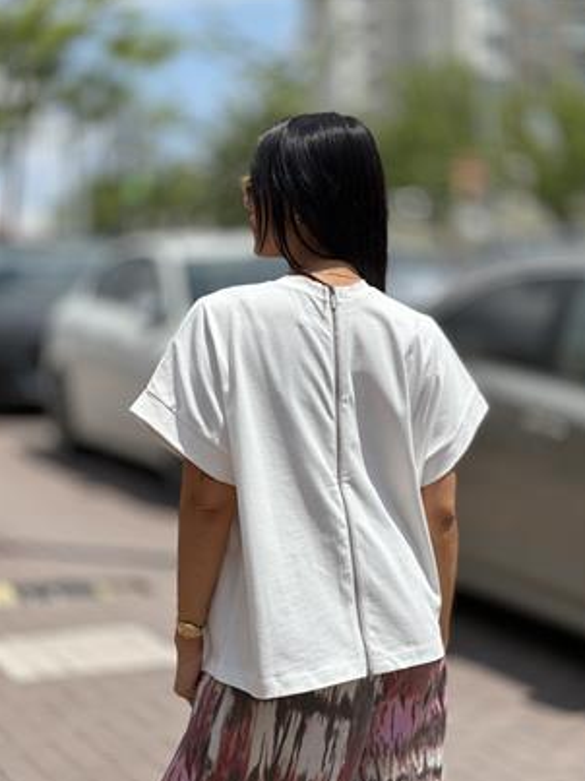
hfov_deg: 18.7
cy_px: 389
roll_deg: +1.9
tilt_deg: -1.1
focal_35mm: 79
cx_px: 294
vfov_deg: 24.7
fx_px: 1781
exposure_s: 1/1376
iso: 32
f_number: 2.8
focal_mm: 9
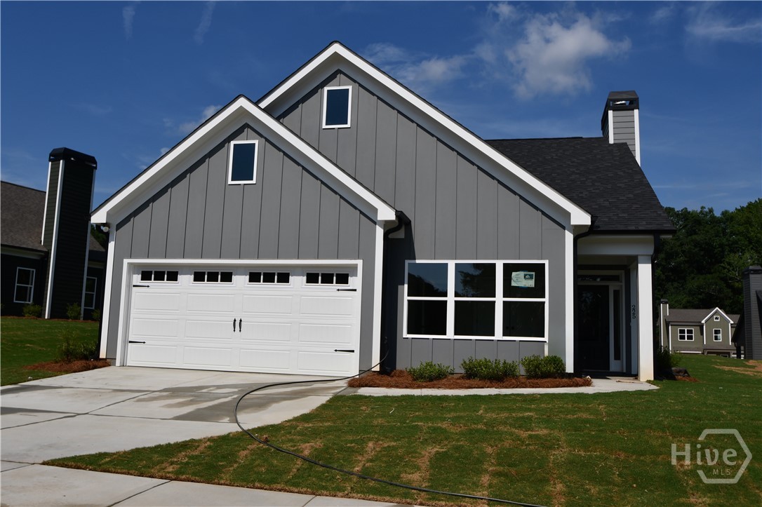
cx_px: 381
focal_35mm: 31
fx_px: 656
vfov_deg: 42.3
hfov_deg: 60.3
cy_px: 254
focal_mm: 21
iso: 100
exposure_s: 1/500
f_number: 10
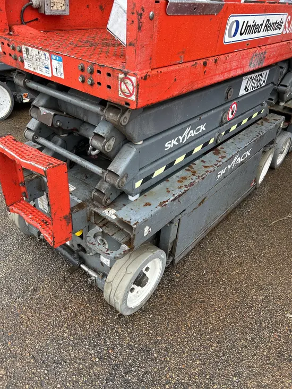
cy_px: 194
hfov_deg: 53.1
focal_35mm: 26
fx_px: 292
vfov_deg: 67.3
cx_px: 146
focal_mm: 5.7
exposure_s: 1/196
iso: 40
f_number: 1.5
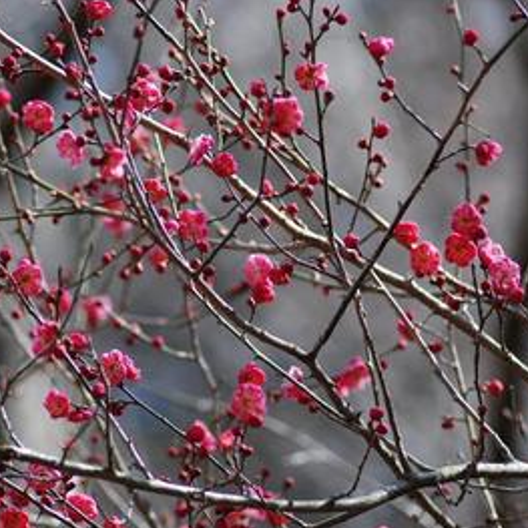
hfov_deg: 4.5
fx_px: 6678
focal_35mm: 387
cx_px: 248
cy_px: 266
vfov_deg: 4.5
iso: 100
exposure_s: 1/160
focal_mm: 200
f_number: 5
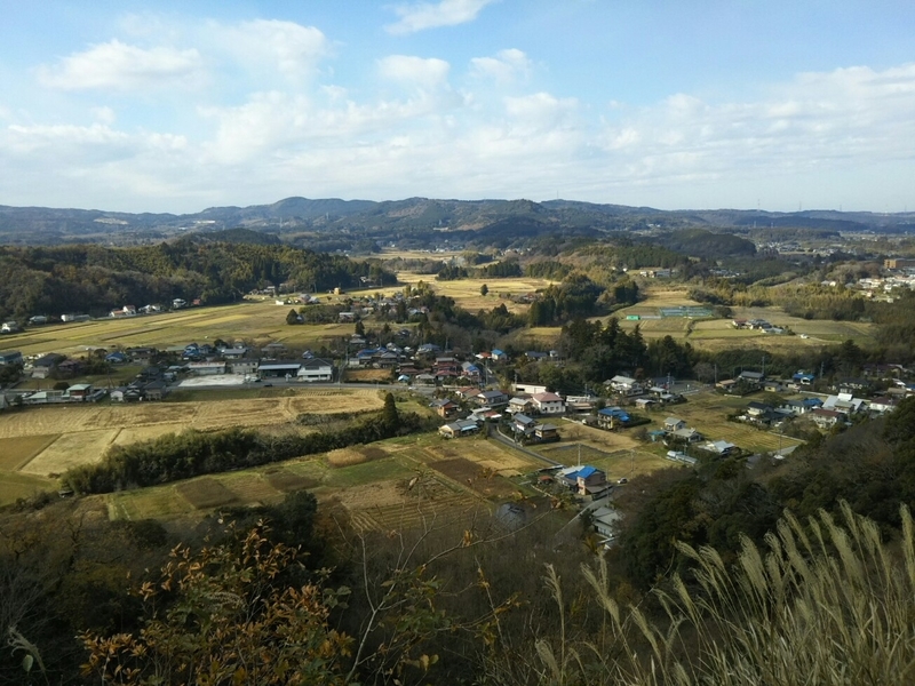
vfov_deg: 46.8
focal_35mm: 30
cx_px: 458
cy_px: 343
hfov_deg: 60.0
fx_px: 793
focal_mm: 4
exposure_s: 1/781
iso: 25
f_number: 2.2
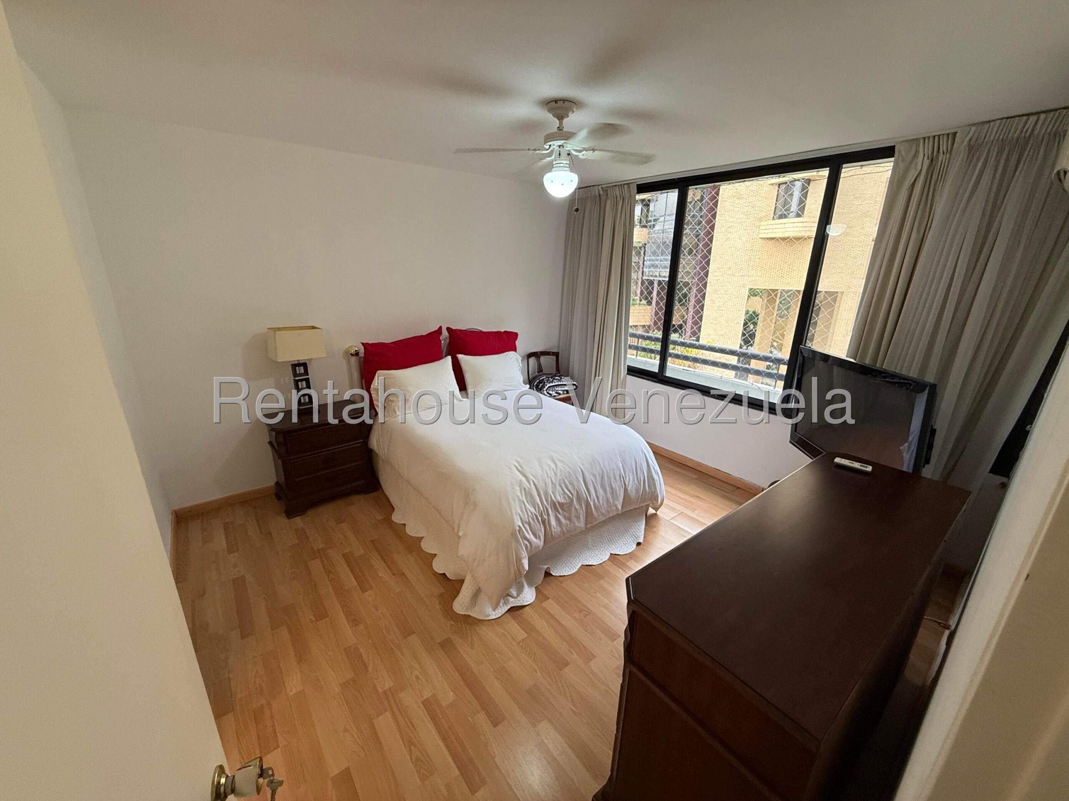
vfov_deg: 85.7
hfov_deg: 102.1
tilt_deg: -17.4
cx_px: 534
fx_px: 432
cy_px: 400
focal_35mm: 14
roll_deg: -1.7
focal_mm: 2.22
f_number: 2.2
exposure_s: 1/120
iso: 160
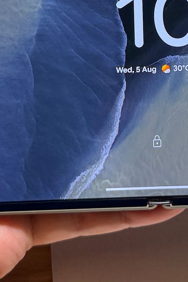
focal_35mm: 96
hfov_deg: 14.2
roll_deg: +0.0
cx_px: 158
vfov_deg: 20.1
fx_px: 752
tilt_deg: -38.9
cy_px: -43
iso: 80
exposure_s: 1/301
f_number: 1.78
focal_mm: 6.76
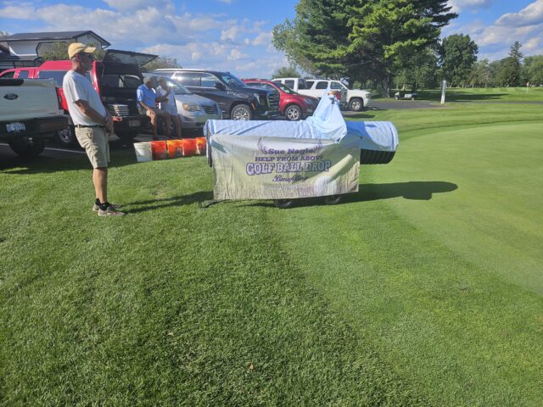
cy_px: 204
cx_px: 272
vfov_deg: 58.9
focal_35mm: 23
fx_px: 361
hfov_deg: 73.9
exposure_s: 1/2186
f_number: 1.8
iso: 25
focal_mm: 5.4
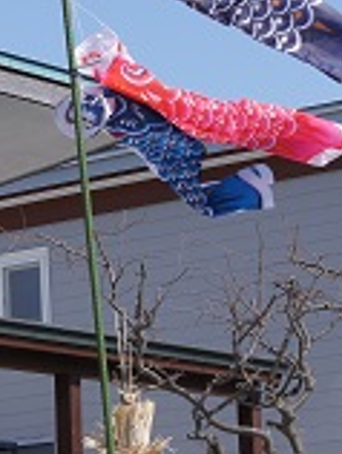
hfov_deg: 7.9
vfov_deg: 10.5
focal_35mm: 187
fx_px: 2462
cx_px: 9
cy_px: 86
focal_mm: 45
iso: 100
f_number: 11
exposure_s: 1/160
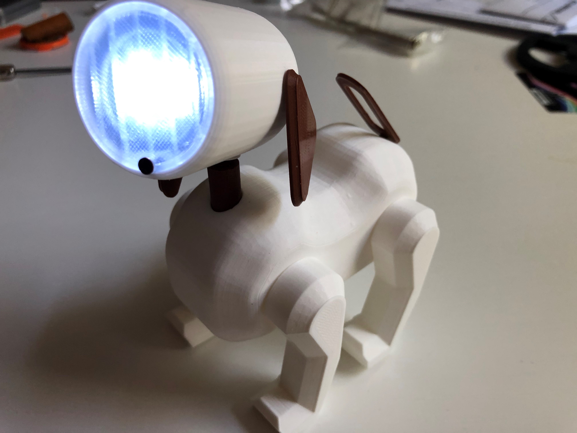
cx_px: 288
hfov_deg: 63.4
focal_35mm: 28
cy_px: 216
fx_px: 467
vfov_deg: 49.7
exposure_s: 1/20
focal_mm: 4
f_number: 1.8
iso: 40
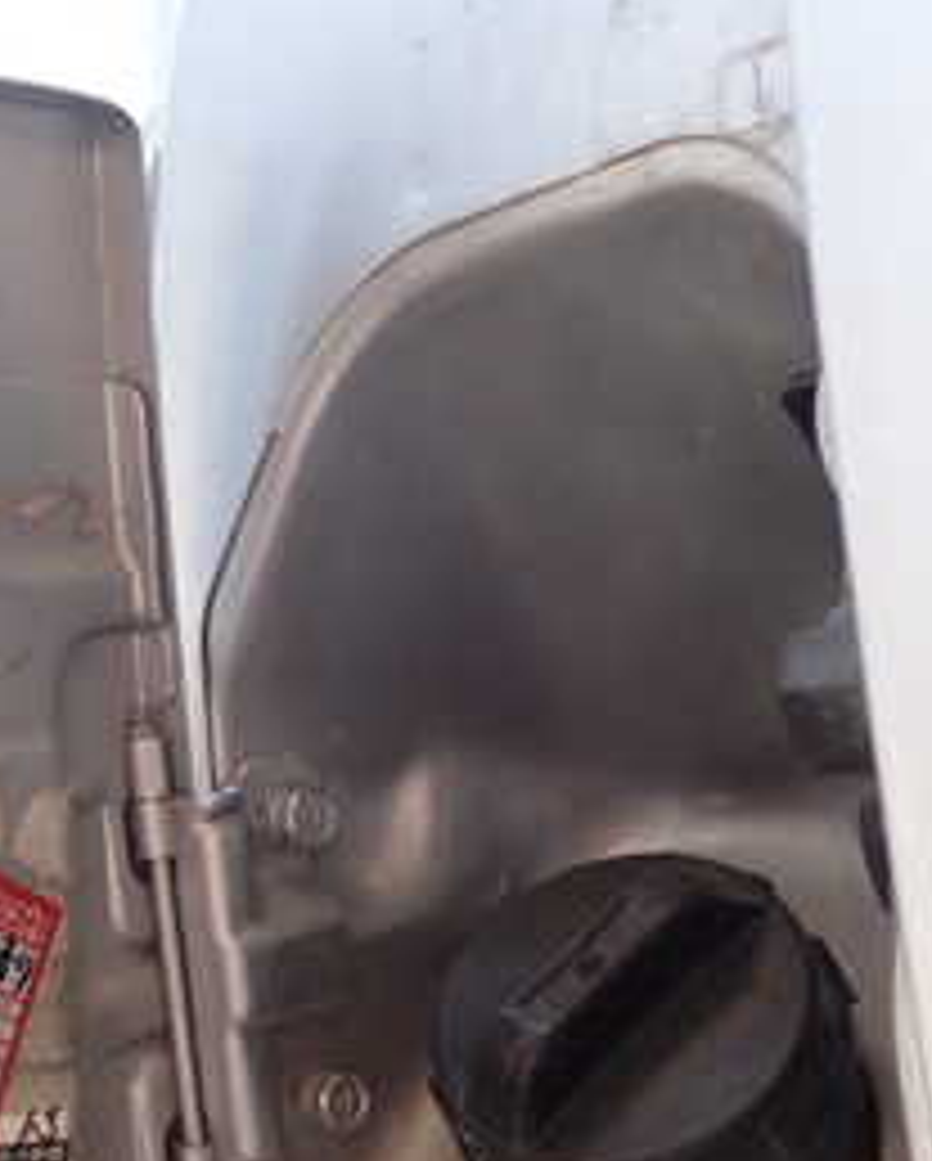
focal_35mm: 68
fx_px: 2340
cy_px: 864
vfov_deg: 27.5
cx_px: -131
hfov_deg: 21.2
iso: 100
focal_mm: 5.4
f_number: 2.3
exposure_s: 1/80
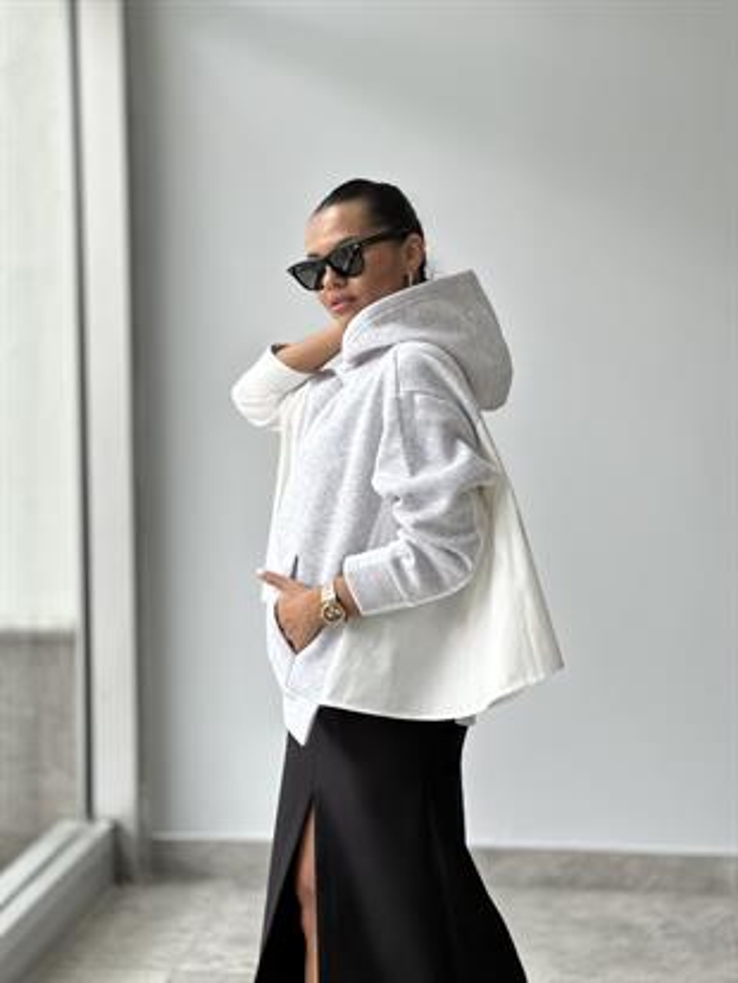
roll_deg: +0.5
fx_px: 2188
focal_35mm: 77
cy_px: 492
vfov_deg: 25.3
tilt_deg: -6.7
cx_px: 369
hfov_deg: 19.1
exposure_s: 1/121
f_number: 2.8
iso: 160
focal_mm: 9
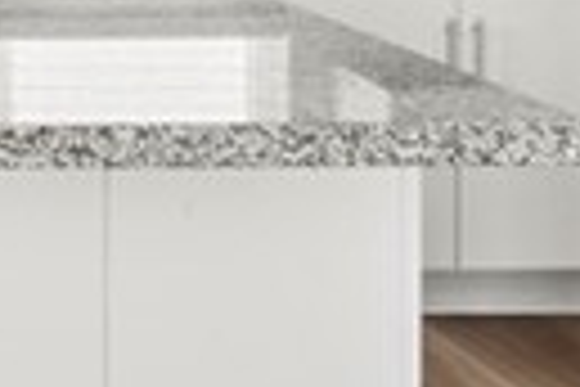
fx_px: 1917
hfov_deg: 15.0
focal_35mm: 119
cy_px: -331
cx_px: -450
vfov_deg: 10.7
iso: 800
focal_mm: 10
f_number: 5.6
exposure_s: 1/50
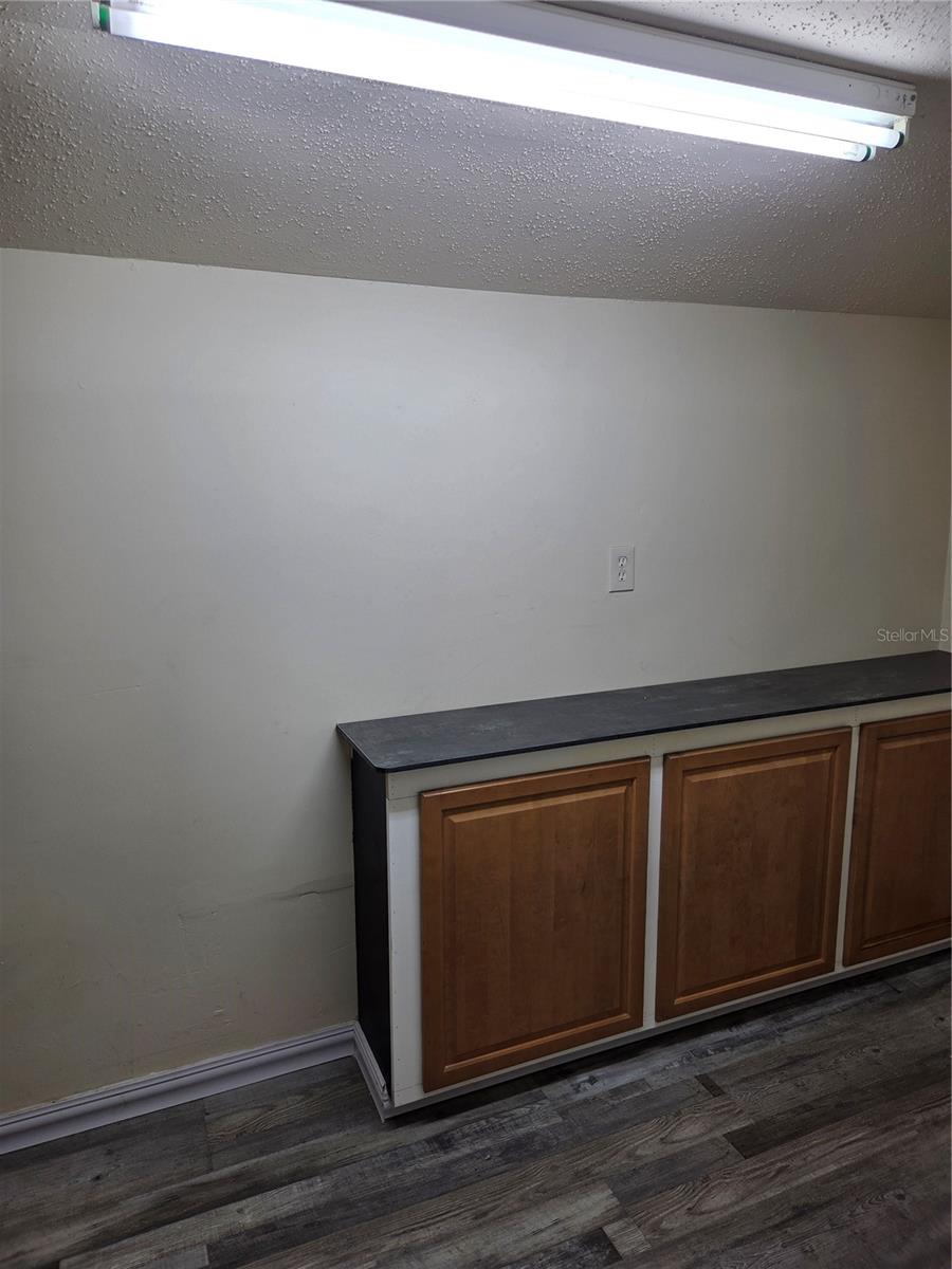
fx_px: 843
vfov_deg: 73.9
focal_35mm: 23
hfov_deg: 58.9
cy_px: 634
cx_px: 476
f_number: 1.8
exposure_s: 1/120
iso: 32
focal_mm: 5.4
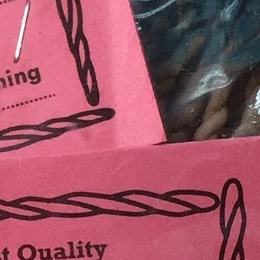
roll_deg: -0.3
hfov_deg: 10.8
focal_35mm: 157
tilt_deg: -7.5
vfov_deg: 11.1
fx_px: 1334
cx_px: -91
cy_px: 37
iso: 50
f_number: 2.2
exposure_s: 1/100
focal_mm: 4.15
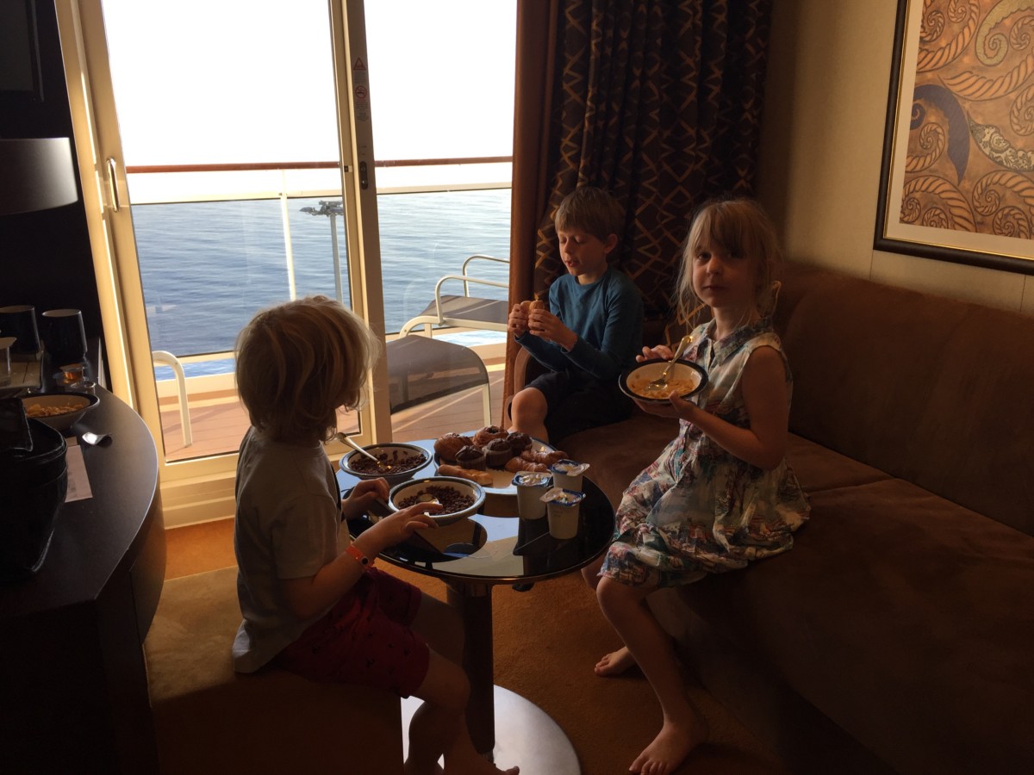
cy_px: 388
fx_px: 866
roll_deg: +0.9
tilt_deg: -17.4
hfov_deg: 61.7
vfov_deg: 48.2
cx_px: 517
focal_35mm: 29
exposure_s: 1/120
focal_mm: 4.15
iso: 32
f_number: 2.2
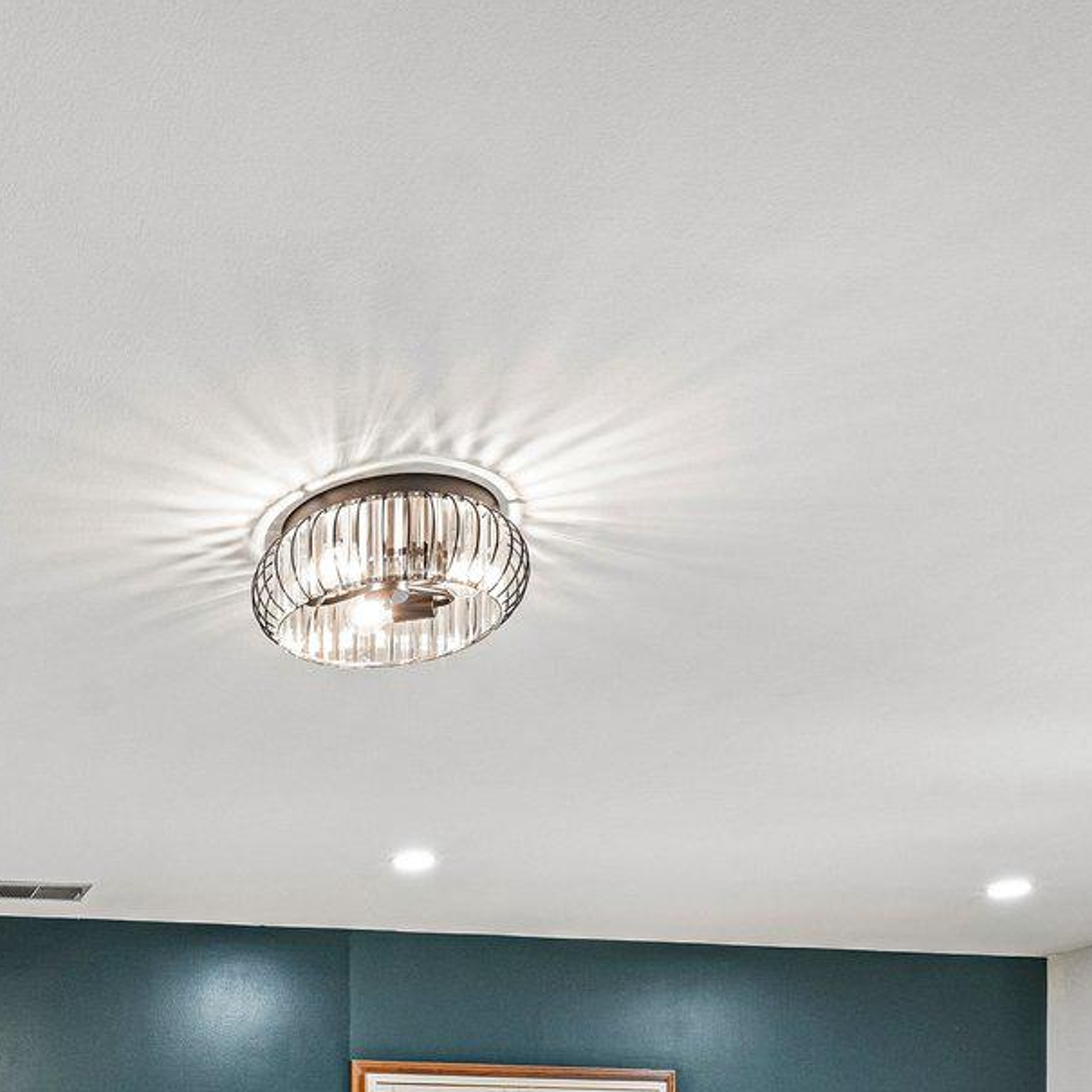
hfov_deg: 33.2
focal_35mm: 46
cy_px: 1171
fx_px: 1642
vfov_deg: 32.7
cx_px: -40
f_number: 8
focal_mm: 16
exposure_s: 1/40
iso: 800
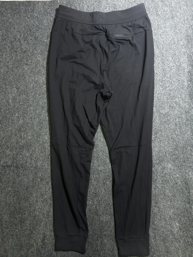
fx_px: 193
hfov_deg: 53.1
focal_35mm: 26
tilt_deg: -62.7
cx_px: 96
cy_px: 128
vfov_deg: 67.3
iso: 400
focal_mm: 5.7
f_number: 1.5
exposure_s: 1/33
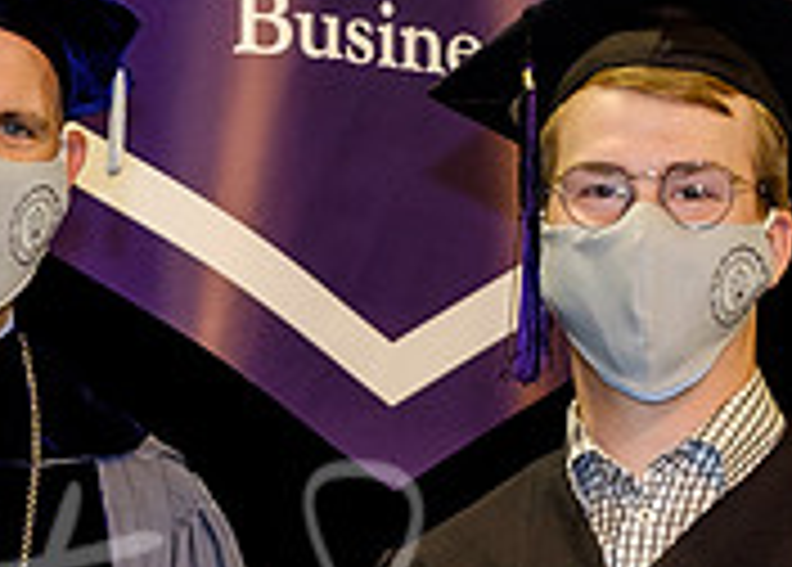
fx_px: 4547
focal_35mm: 202
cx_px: 389
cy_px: 824
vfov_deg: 7.0
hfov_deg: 10.0
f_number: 4.5
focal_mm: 30.2
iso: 800
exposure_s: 1/80
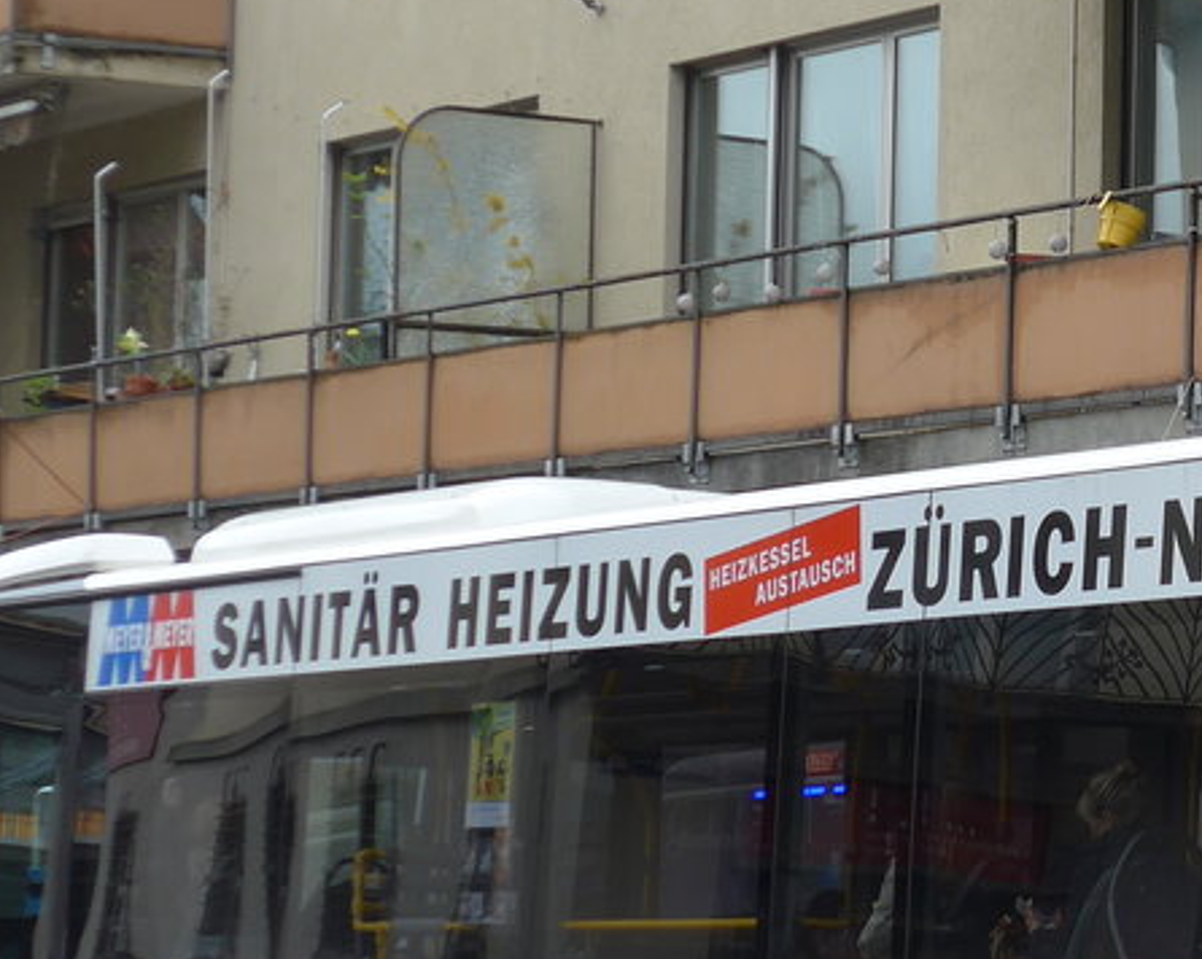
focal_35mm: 163
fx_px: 5794
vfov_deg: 9.5
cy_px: 482
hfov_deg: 11.7
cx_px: 1226
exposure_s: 1/200
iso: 80
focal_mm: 12.7
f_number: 3.7
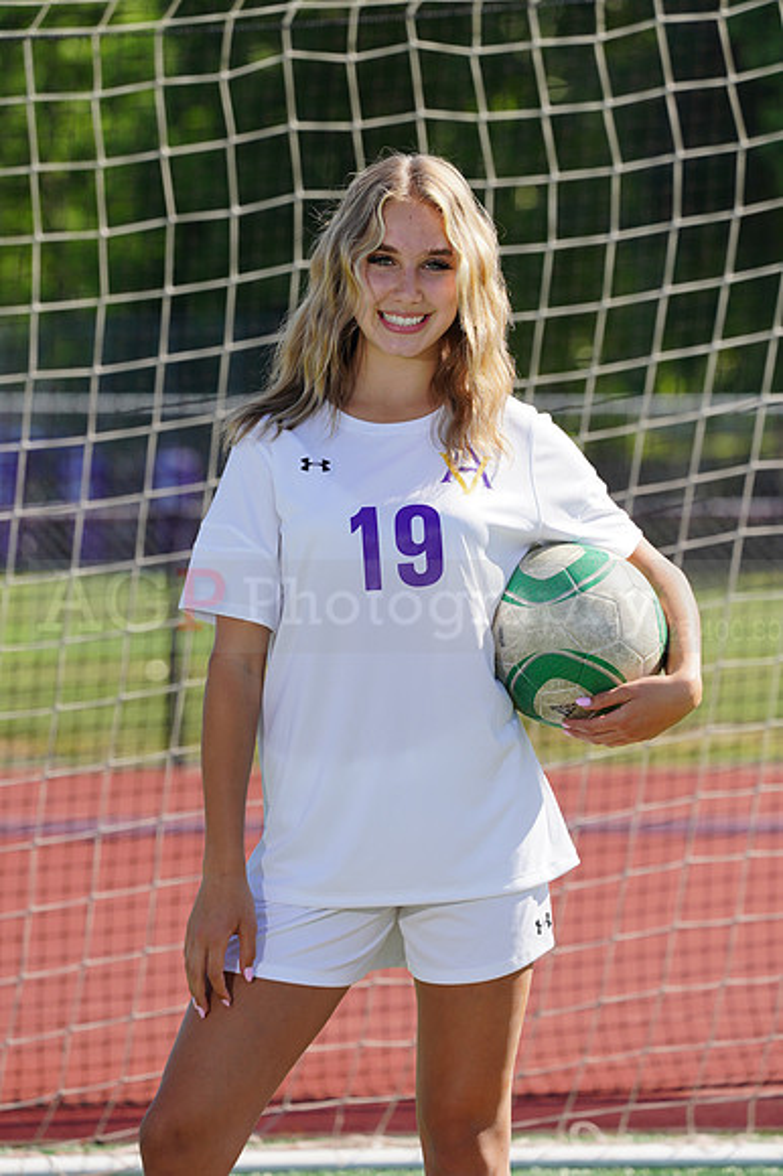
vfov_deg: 5.8
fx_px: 11693
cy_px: 588
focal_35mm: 358
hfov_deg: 3.8
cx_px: 392
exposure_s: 1/250
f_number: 11
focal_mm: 358
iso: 200
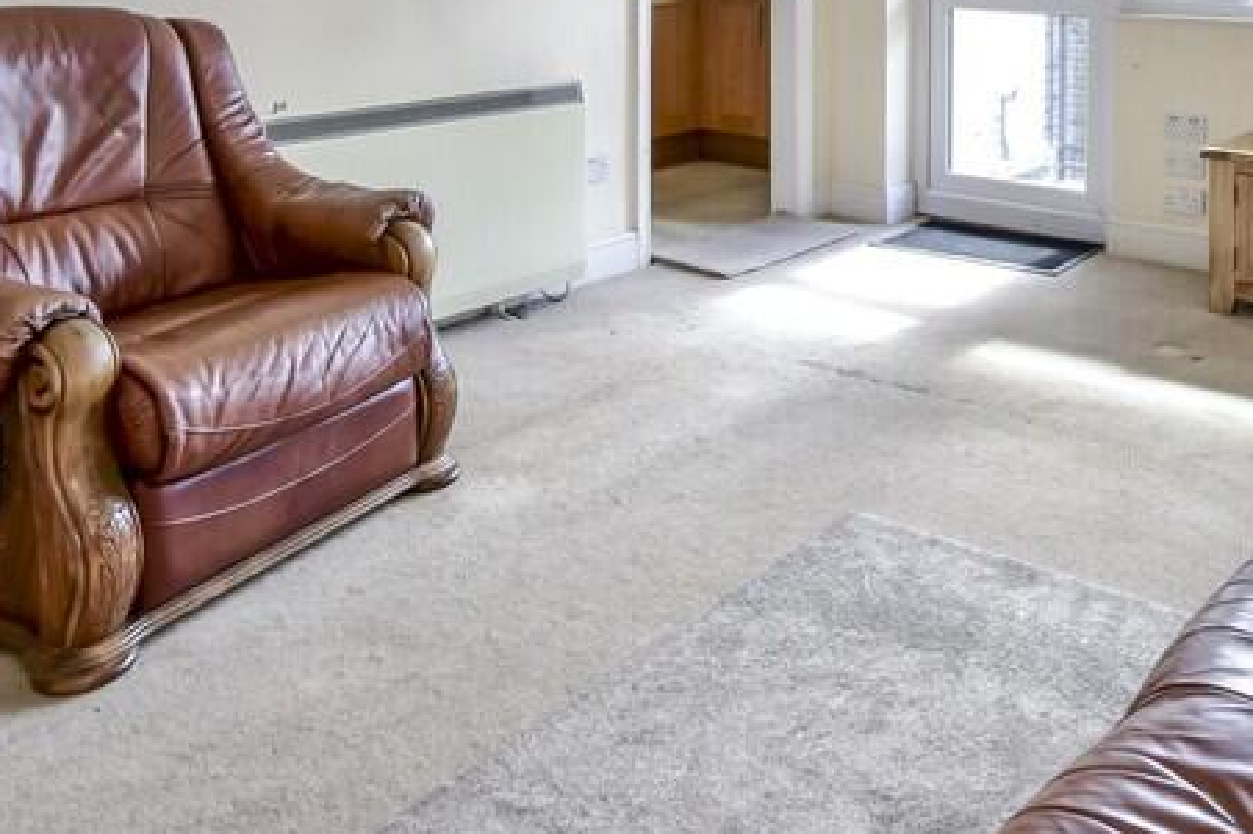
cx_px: 898
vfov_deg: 34.0
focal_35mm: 34
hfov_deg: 53.9
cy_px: -71
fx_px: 1183
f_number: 8
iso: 640
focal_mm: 10
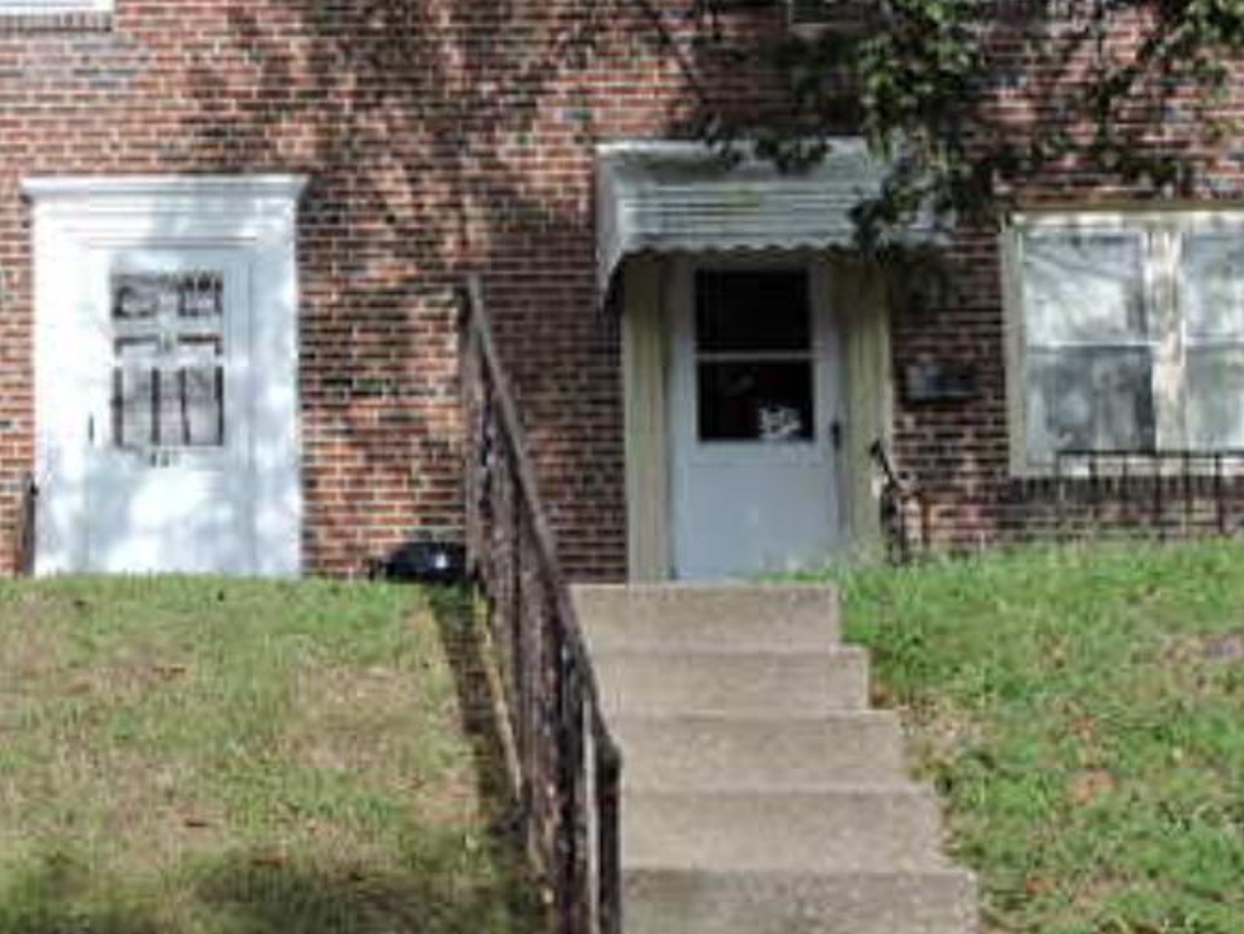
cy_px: 701
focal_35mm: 71
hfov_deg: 26.8
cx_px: 223
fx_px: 2552
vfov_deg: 20.6
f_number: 3.6
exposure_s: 1/800
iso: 100
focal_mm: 5.9
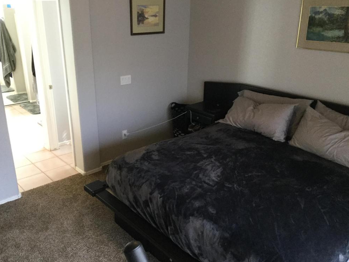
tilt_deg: -22.3
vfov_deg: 44.2
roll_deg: -2.1
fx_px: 323
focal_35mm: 32
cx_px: 173
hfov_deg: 56.8
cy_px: 134
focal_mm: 3.3
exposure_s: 1/30
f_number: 2.4
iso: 125
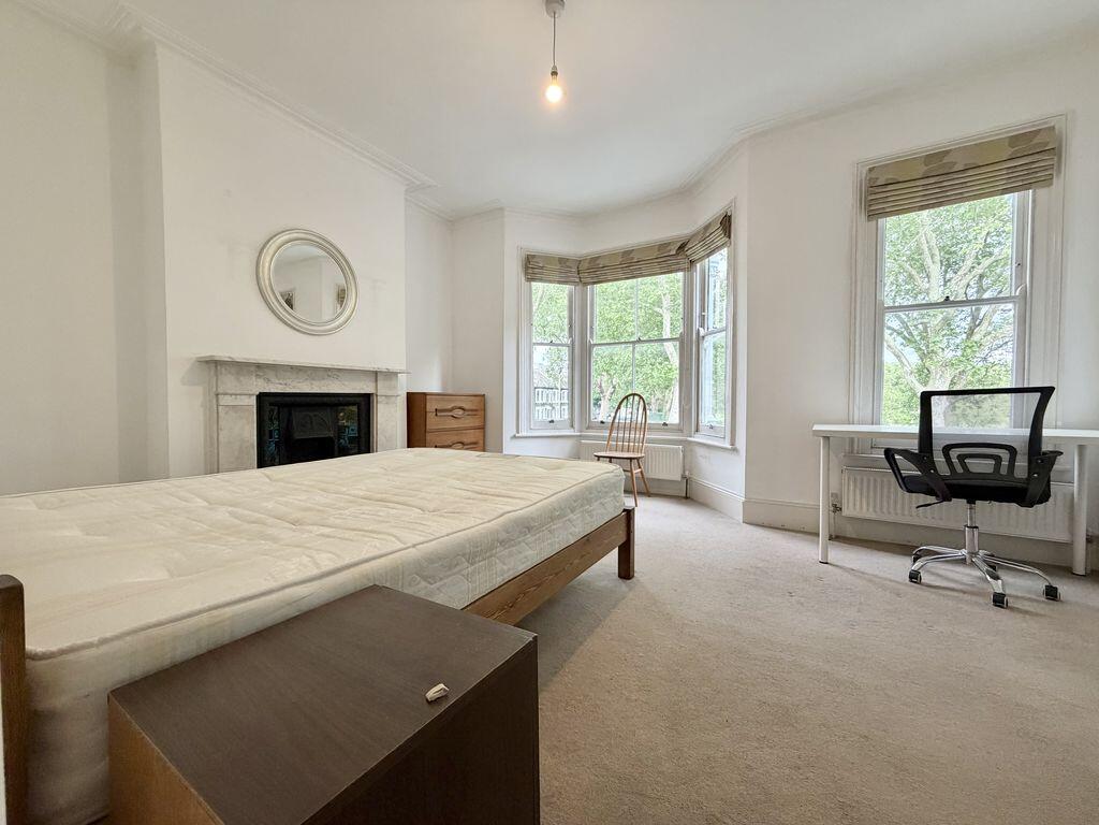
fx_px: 444
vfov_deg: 85.7
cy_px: 412
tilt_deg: -1.5
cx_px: 550
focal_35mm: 14
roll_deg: +0.4
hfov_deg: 102.1
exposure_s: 1/99
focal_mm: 2.22
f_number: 2.2
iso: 320
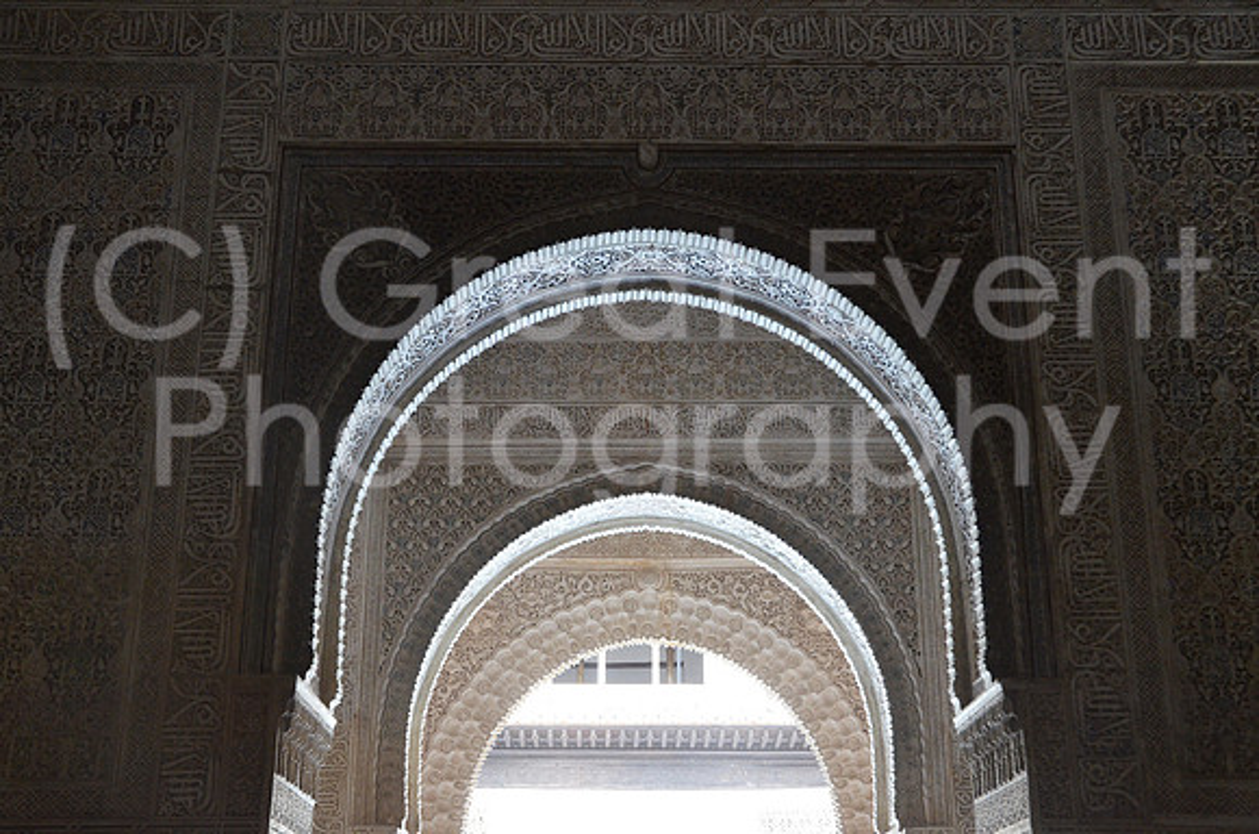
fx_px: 1623
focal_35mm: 46
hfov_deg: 42.4
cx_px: 630
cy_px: 417
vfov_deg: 28.8
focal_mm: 31
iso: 2000
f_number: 7.1
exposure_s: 1/200
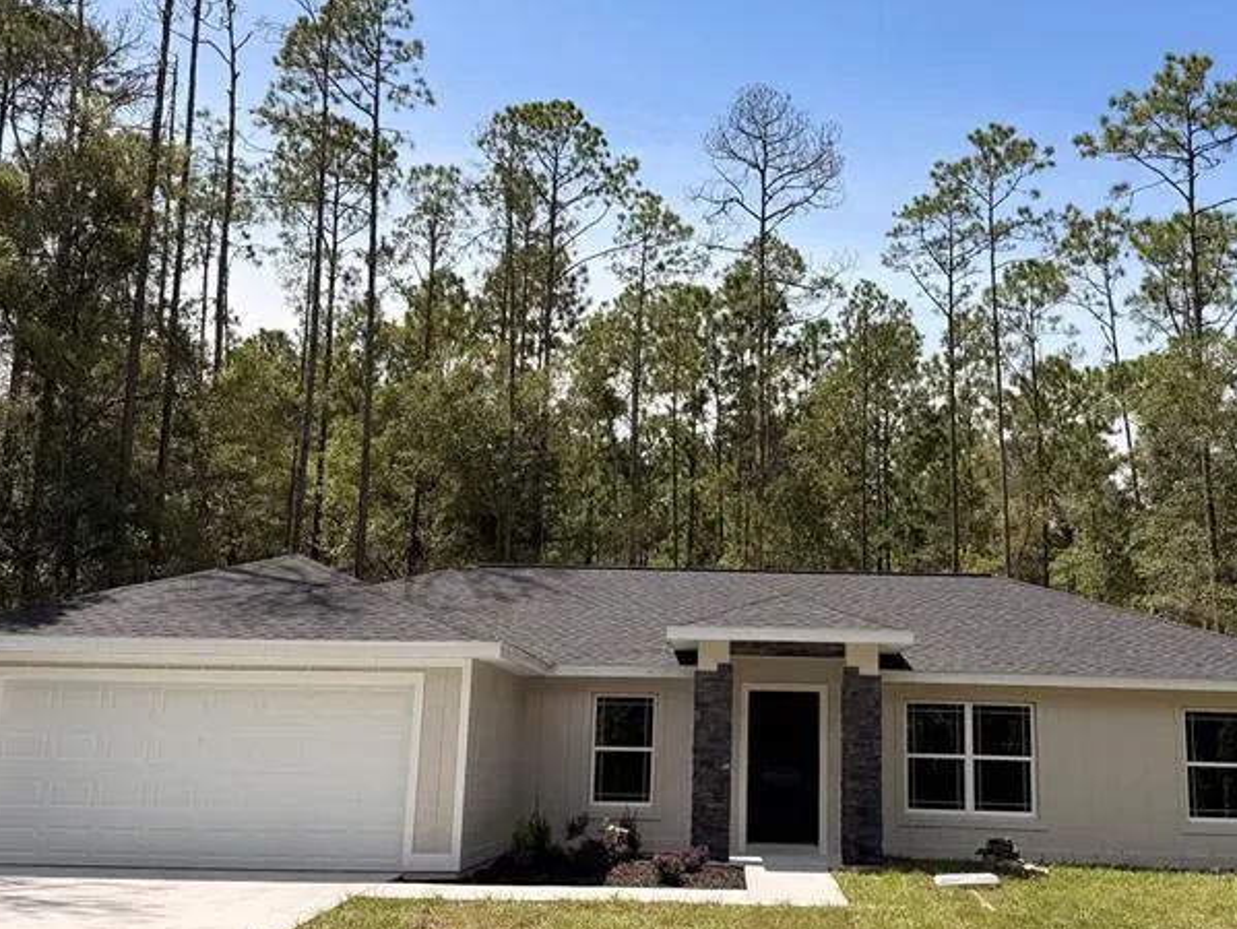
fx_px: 1466
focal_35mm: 41
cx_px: 727
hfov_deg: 45.6
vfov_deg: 35.2
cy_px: 460
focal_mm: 6.76
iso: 80
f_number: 1.78
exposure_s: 1/4673
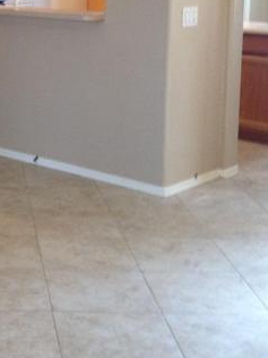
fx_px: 877
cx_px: -37
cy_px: 61
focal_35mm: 85
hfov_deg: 16.8
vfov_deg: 22.6
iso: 125
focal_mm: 4.28
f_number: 2.4
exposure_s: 1/20
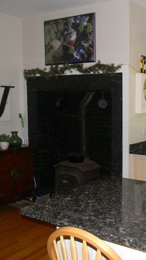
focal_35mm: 41
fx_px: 282
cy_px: 130
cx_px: 152
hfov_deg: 27.1
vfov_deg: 49.4
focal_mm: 5
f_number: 3.5
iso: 200
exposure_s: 1/34.8
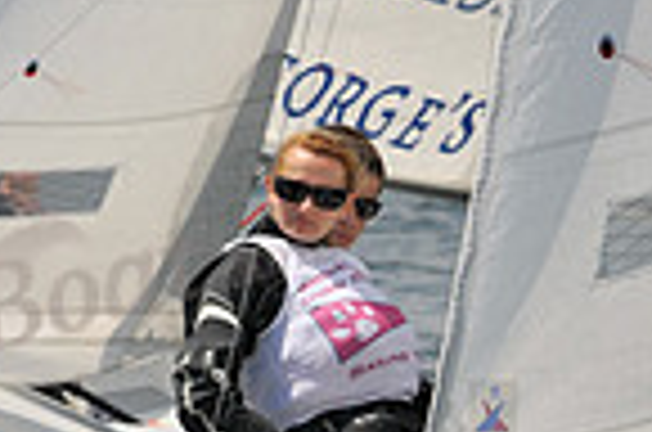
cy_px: 484
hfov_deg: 2.5
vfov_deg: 1.6
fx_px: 15180
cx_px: 553
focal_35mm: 840
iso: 200
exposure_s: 1/1000
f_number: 8
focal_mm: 140
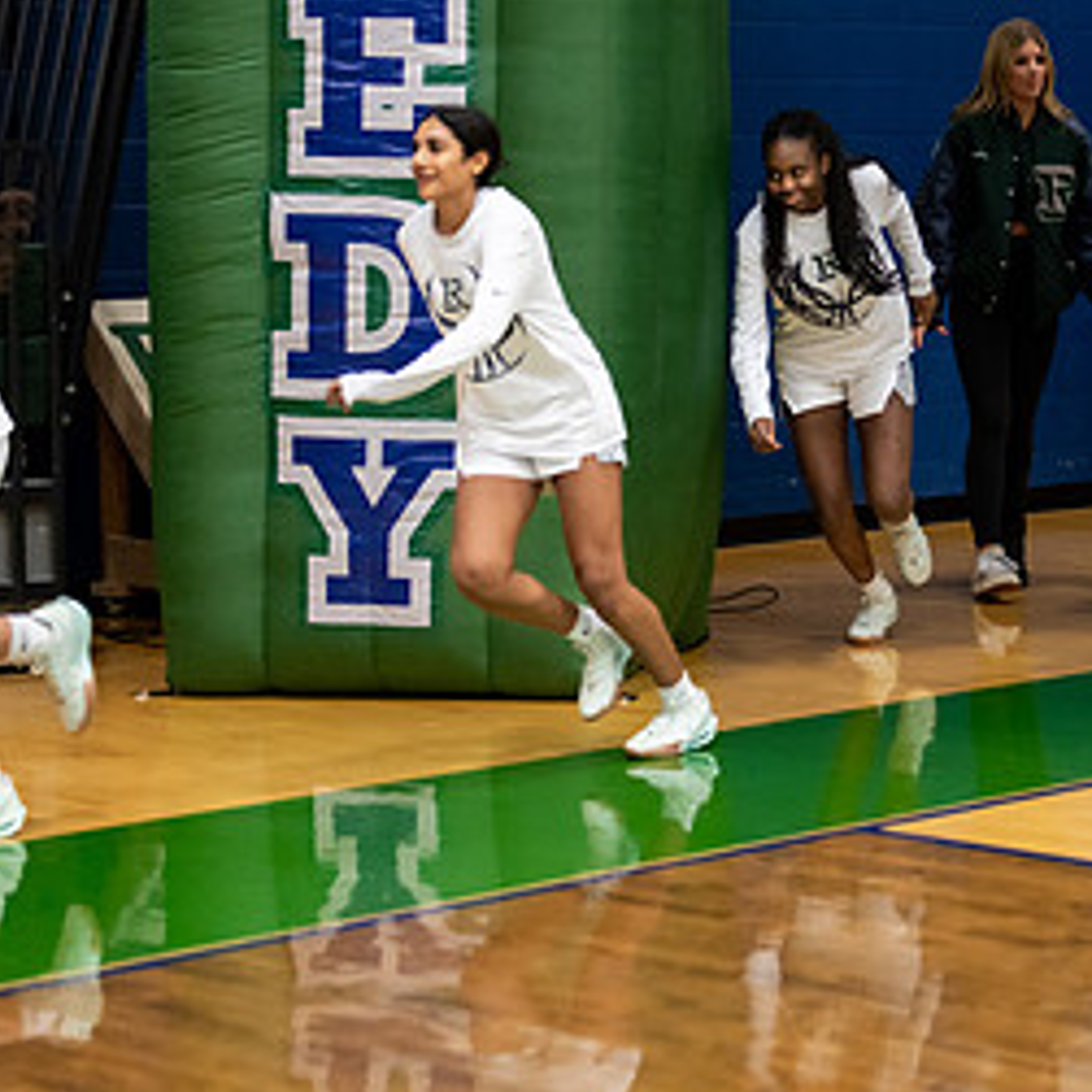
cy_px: 413
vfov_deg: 16.6
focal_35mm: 105
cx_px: 979
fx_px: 3747
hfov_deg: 16.4
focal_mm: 50
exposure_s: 1/1000
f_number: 1.2
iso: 1250
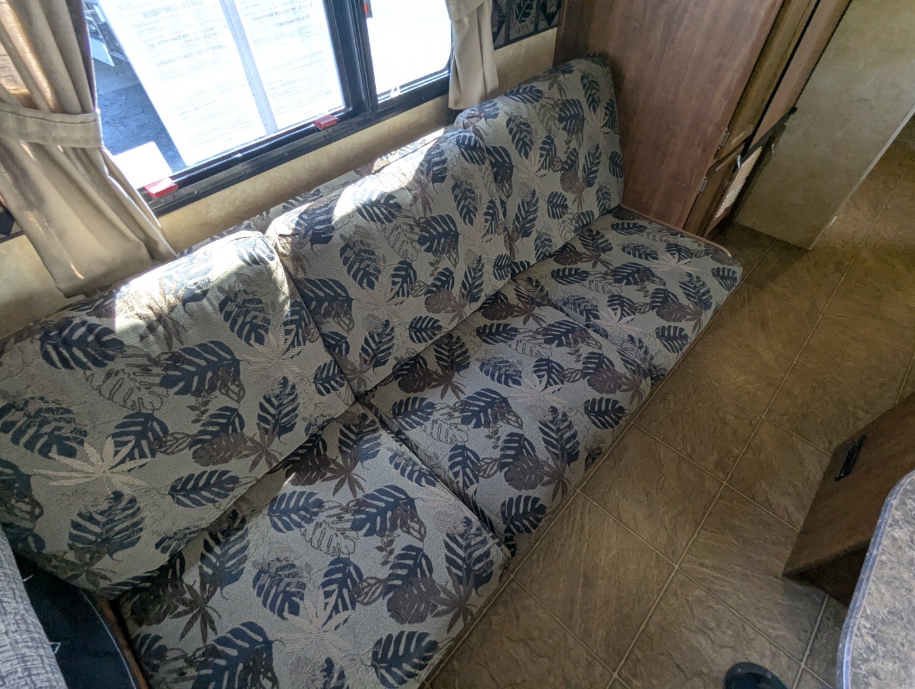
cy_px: 344
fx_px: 423
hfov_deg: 94.4
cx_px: 458
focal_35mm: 16
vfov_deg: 78.2
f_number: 2.2
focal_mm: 2.35
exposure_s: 1/80.8
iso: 93
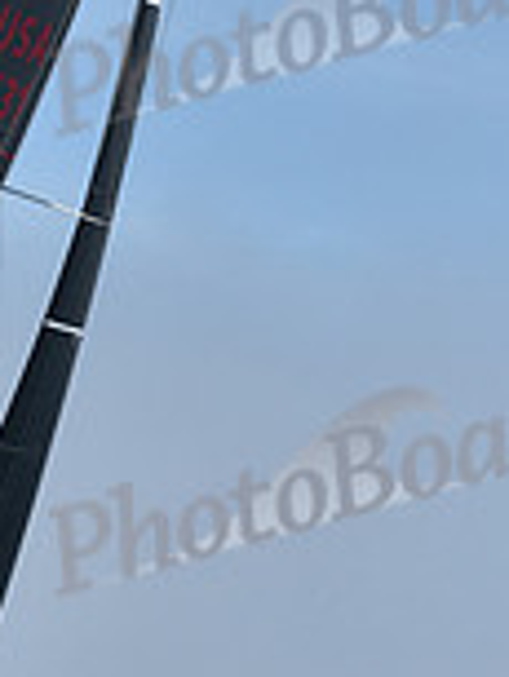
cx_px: -179
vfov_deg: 7.8
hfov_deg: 5.8
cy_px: 314
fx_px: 4992
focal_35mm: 255
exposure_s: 1/1600
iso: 320
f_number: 9
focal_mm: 70
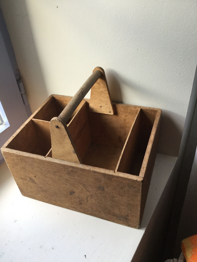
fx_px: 235
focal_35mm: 31
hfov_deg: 45.4
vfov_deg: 58.4
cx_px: 98
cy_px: 131
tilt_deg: -41.4
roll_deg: +4.4
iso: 32
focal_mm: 3.3
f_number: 2.4
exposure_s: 1/33
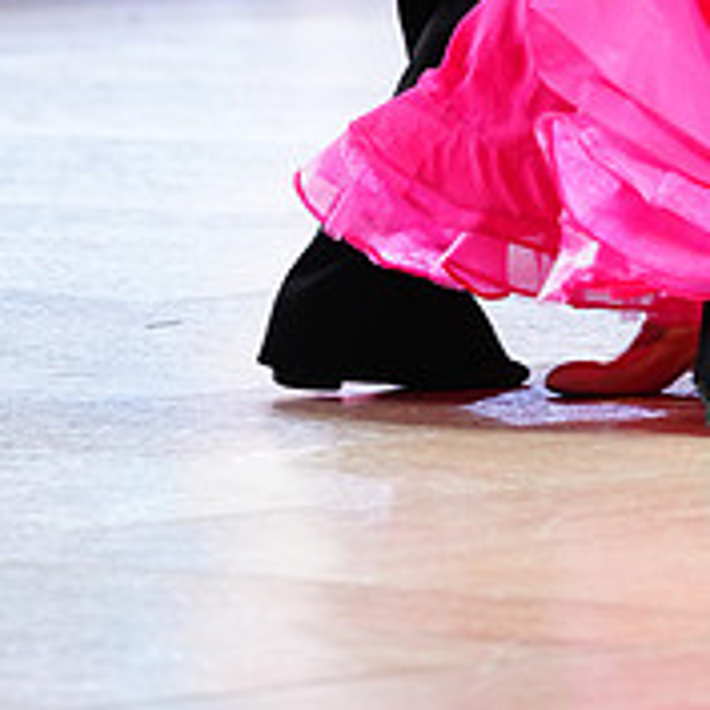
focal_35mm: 494
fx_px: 11463
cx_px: 632
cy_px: -333
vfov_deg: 3.5
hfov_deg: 3.5
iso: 2500
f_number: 4
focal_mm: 177
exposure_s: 1/320
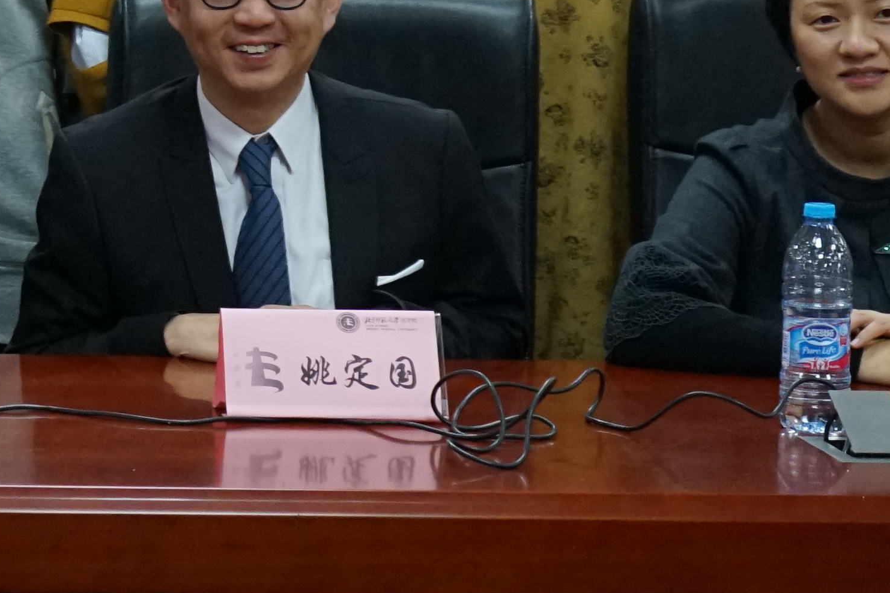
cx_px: -599
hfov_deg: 11.4
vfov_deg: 8.0
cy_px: -109
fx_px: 4202
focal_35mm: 170
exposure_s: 1/160
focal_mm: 42
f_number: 4.5
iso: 2500
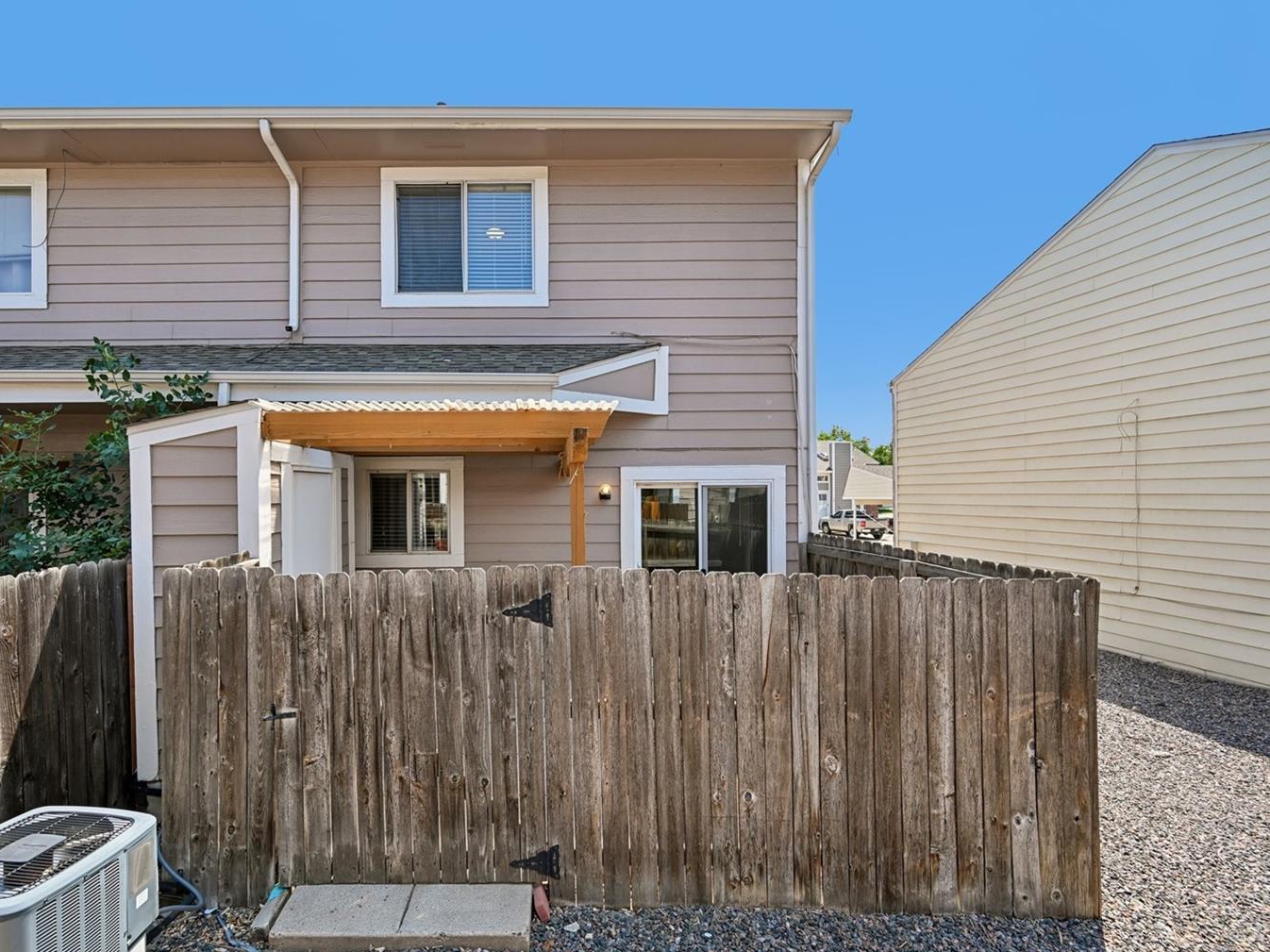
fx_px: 587
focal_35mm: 16
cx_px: 561
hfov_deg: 94.1
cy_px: 486
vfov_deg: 78.1
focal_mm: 14
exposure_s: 1/80
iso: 64
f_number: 6.3
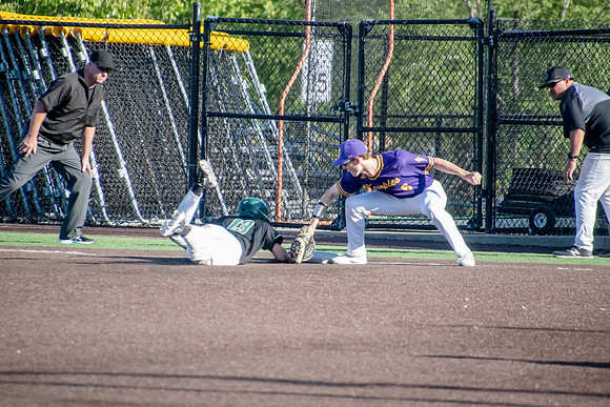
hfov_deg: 3.9
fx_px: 8897
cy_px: 204
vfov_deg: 2.6
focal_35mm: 525
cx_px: 305
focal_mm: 350
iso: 2500
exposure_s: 1/2000
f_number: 6.3
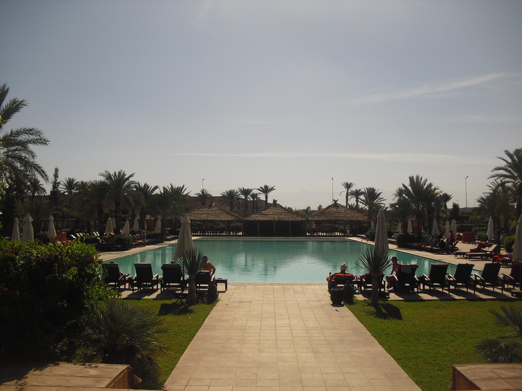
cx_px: 261
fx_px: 543
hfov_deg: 51.4
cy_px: 196
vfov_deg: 39.7
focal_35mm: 36
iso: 64
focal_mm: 6.3
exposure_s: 1/400
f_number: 7.8
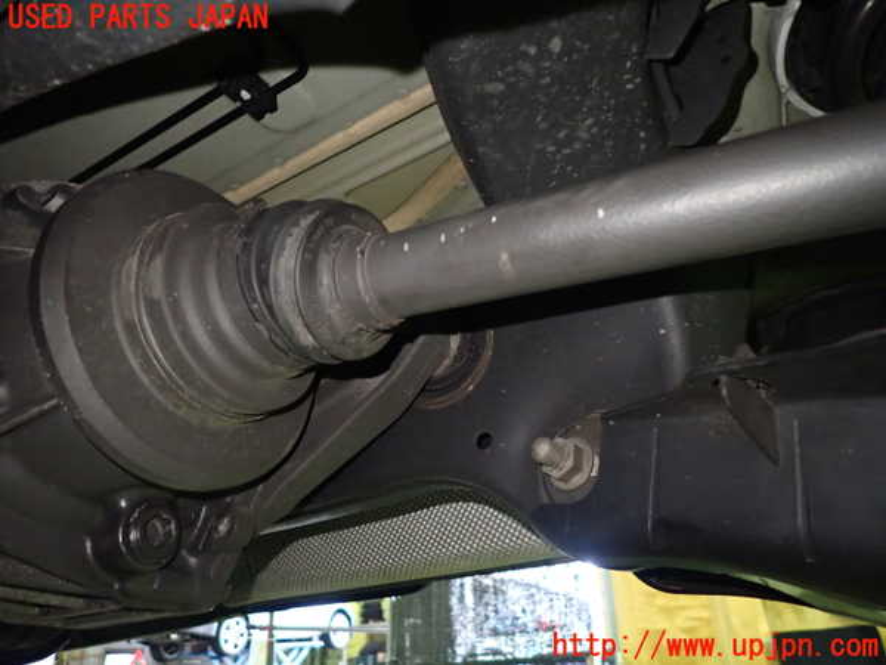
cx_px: 443
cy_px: 332
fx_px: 640
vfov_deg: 54.9
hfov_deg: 69.4
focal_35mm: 25
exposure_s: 1/25
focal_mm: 4.5
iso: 800
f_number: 2
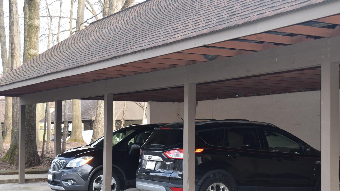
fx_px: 586
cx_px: 180
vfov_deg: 18.5
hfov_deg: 32.4
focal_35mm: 65
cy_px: 116
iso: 560
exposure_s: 1/125
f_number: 5.6
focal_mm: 38
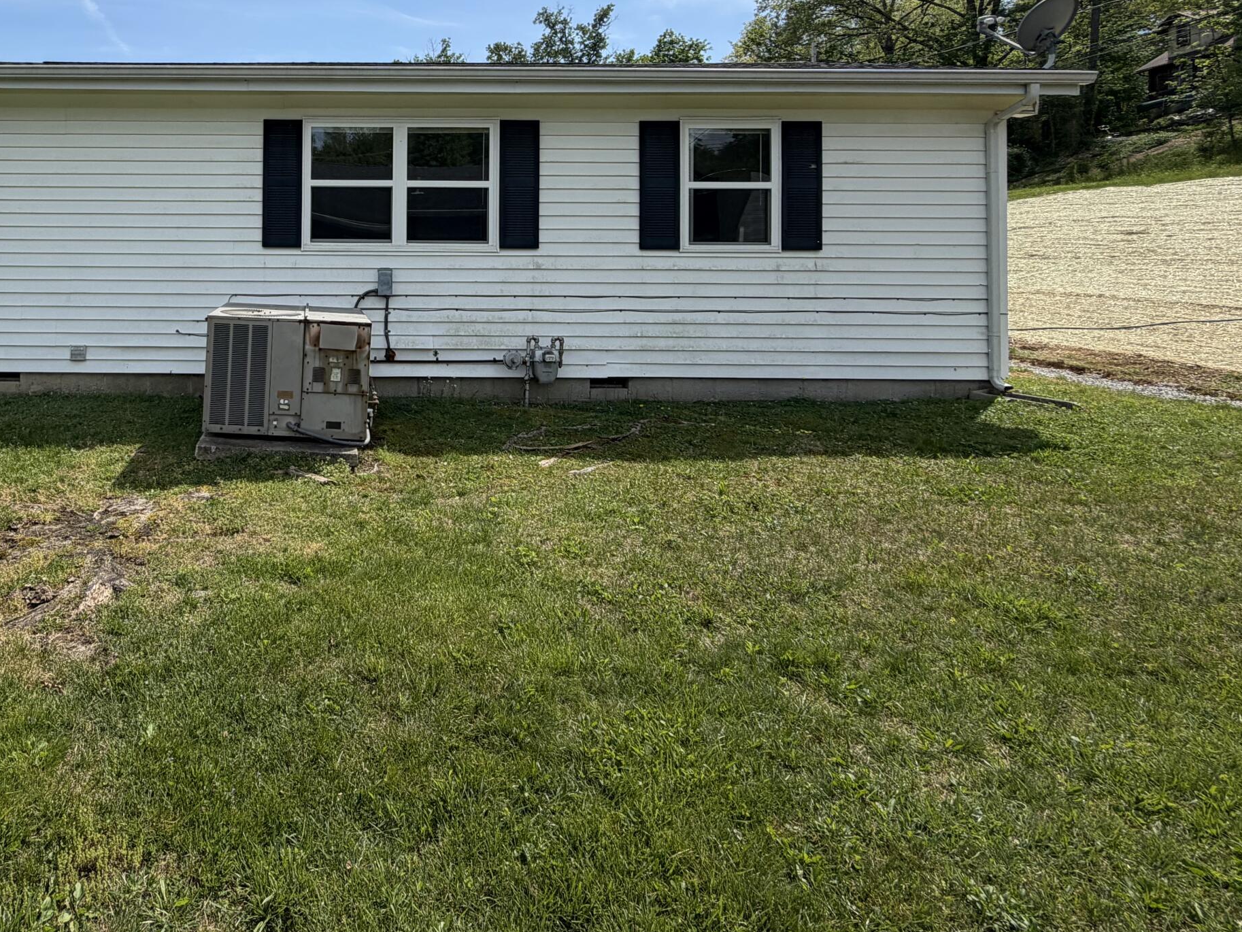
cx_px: 321
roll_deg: -0.4
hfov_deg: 69.4
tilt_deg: -0.3
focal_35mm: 23
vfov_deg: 56.2
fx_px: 825
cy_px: 242
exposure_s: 1/914
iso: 20
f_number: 2.2
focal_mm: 2.22
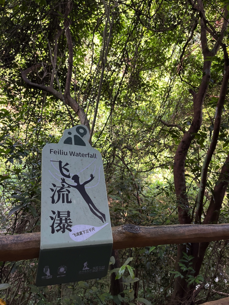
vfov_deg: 67.3
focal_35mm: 26
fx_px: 229
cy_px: 152
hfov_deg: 53.1
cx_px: 114
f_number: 1.6
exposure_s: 1/94
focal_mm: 5.1
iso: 125
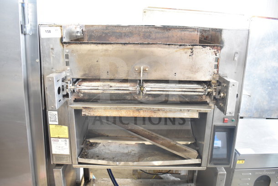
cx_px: 139
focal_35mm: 30
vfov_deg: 43.6
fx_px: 232
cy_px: 93
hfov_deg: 61.9
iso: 1000
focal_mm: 20
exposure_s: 1/30
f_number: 3.5
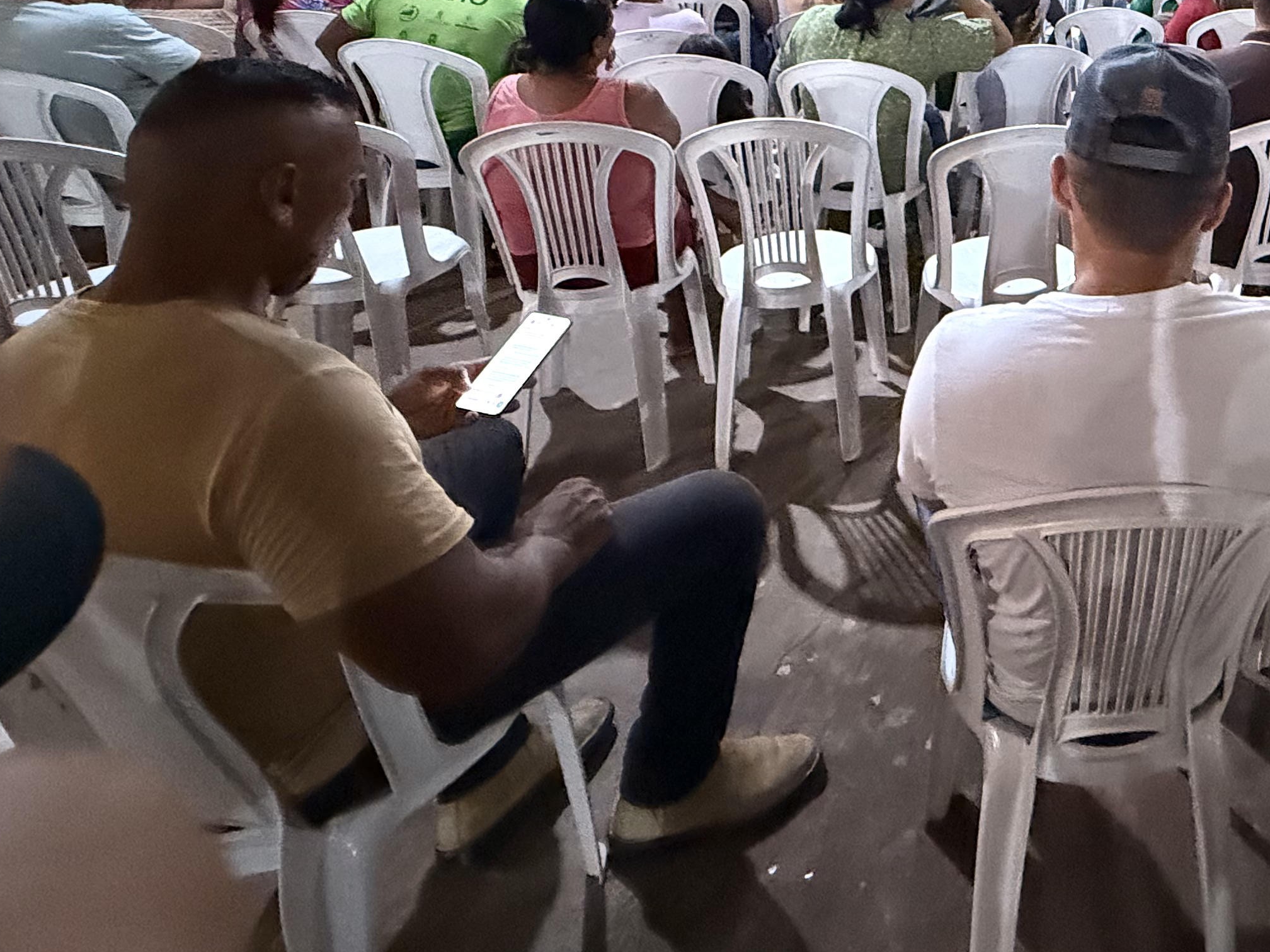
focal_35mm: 28
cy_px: 26
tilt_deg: -10.5
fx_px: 1027
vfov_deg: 43.5
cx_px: 1109
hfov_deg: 56.1
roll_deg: -1.1
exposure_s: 1/40
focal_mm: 2.22
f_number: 2.2
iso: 1000
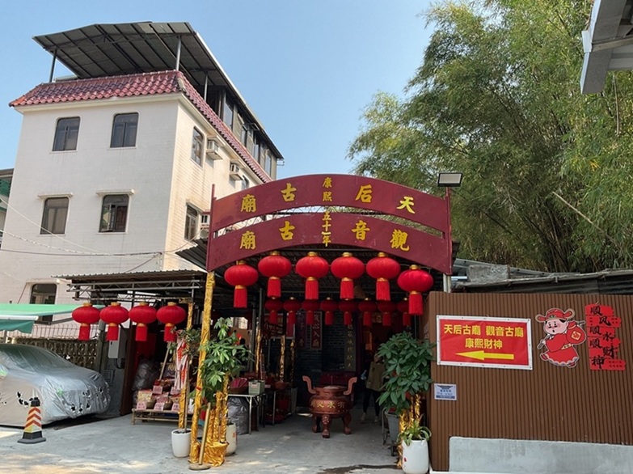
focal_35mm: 29
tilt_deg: +12.1
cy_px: 237
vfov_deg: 48.2
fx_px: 530
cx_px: 316
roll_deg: -0.9
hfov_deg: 61.7
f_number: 1.8
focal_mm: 3
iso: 16
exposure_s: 1/666
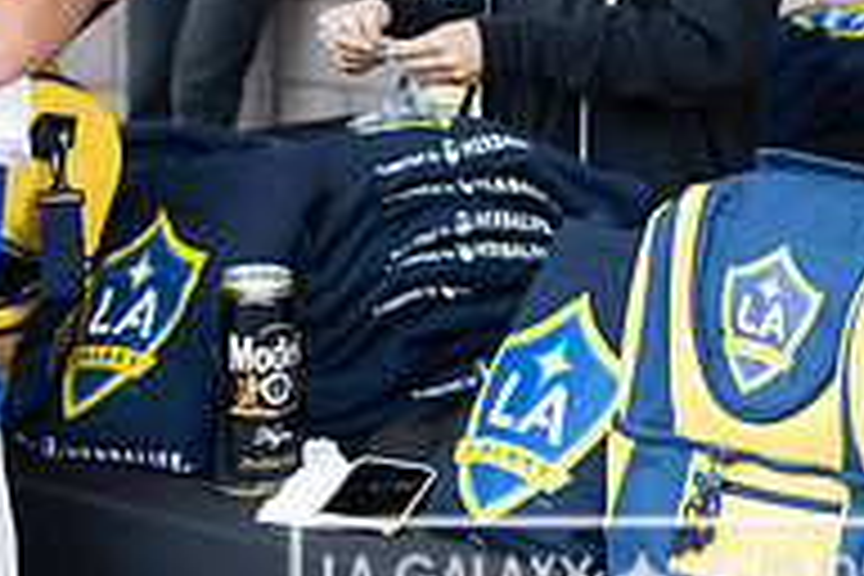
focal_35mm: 121
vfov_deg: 11.1
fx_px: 2904
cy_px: -97
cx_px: 608
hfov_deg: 16.9
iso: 250
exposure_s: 1/100
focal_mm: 40
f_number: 2.8
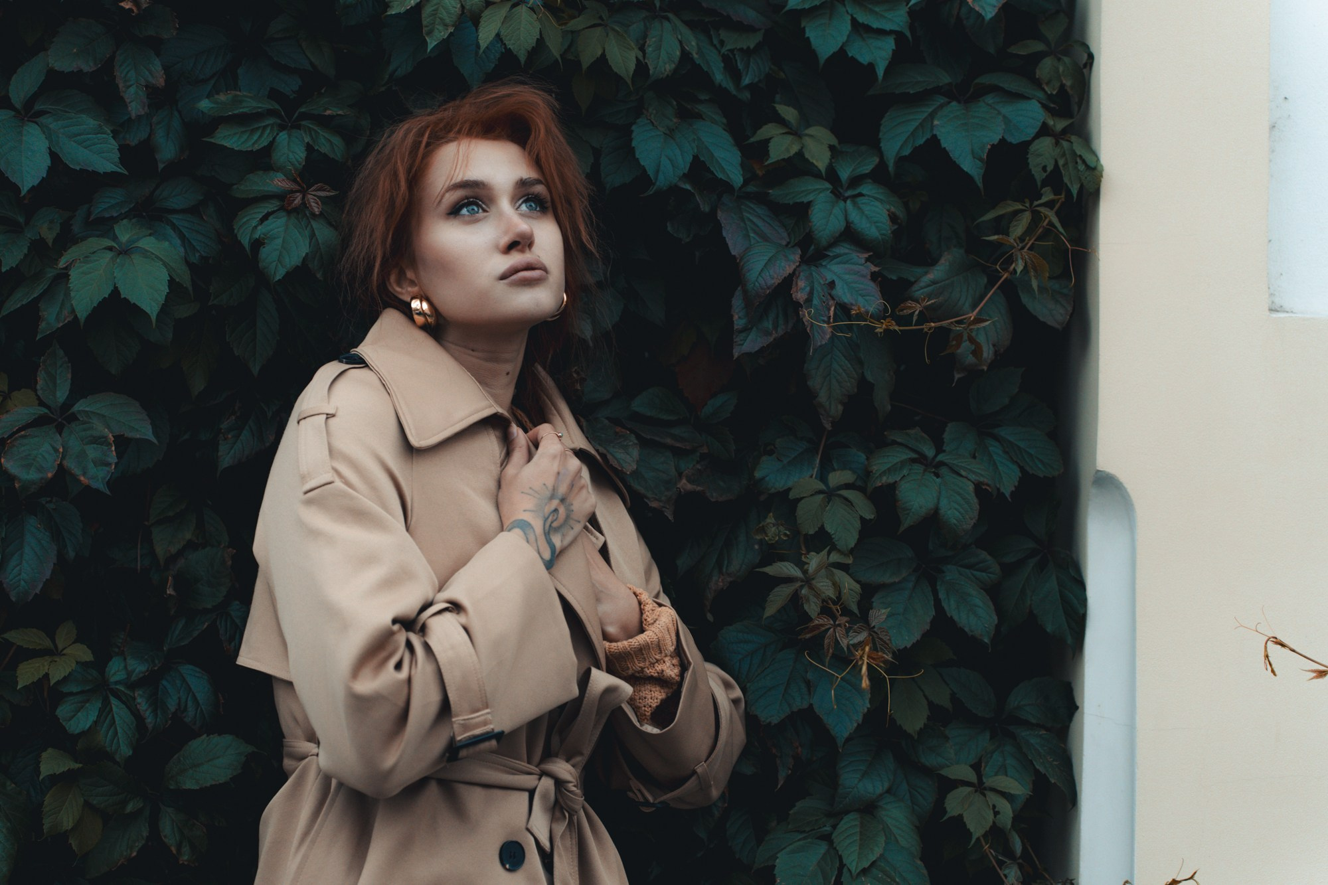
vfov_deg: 19.1
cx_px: 591
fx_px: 2630
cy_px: 458
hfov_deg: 28.3
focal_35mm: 71
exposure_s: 1/320
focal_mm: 64
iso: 800
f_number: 2.8
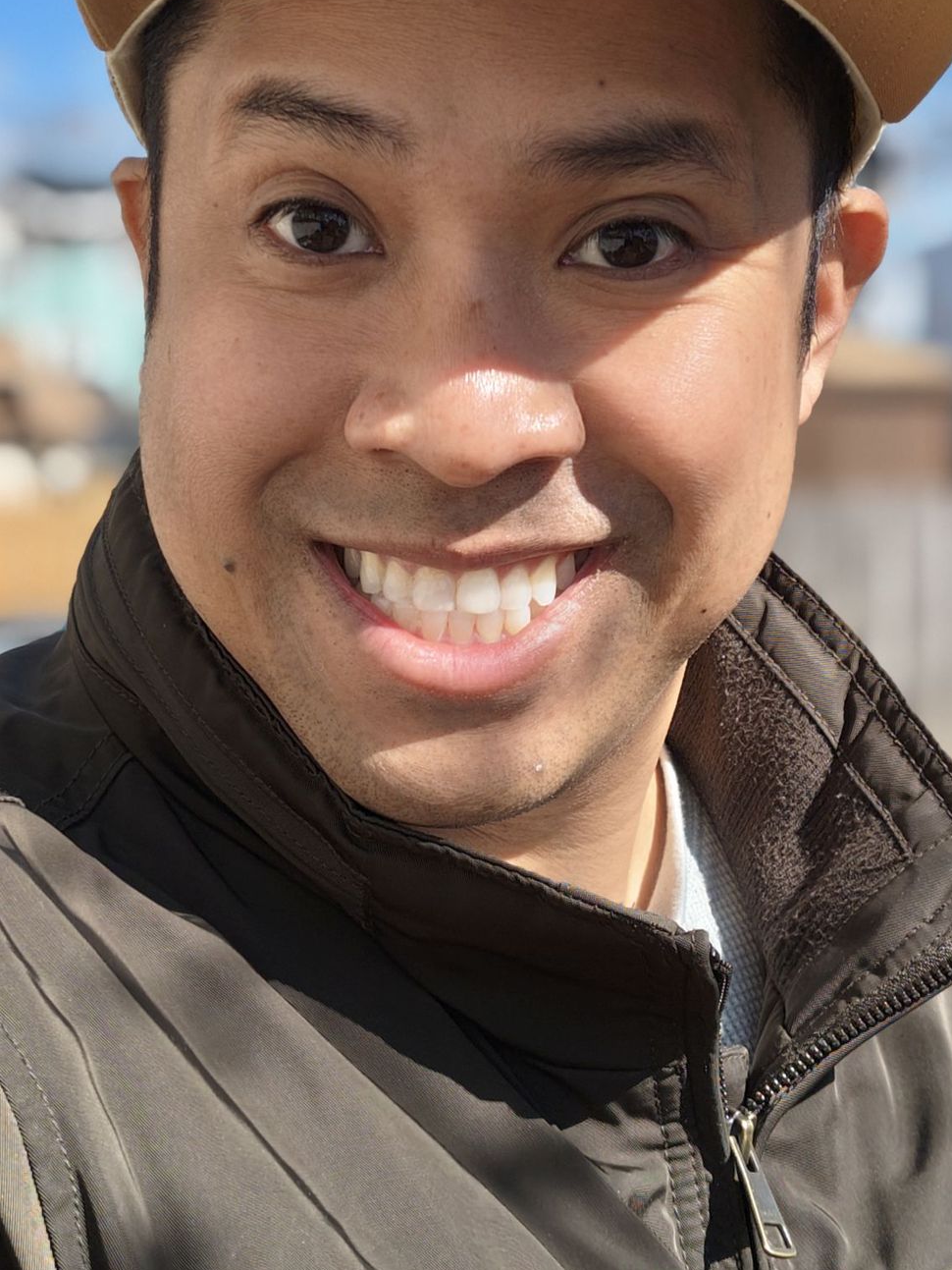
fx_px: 2420
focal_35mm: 66
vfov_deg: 29.4
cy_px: 558
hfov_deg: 22.3
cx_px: 502
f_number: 2
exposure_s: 1/739
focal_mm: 5.56
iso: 50
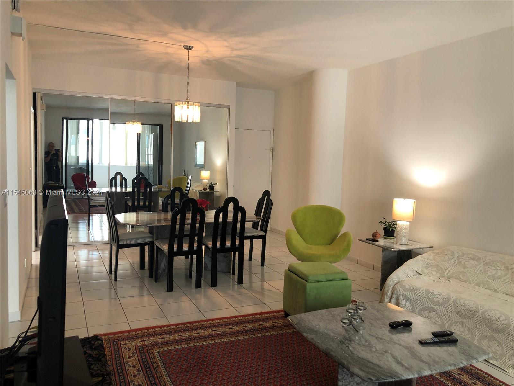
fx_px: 416
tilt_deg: -5.9
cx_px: 257
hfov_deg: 63.4
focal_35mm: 28
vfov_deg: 49.7
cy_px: 193
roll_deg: -1.6
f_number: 1.8
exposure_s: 1/17
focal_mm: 3.99
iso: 40
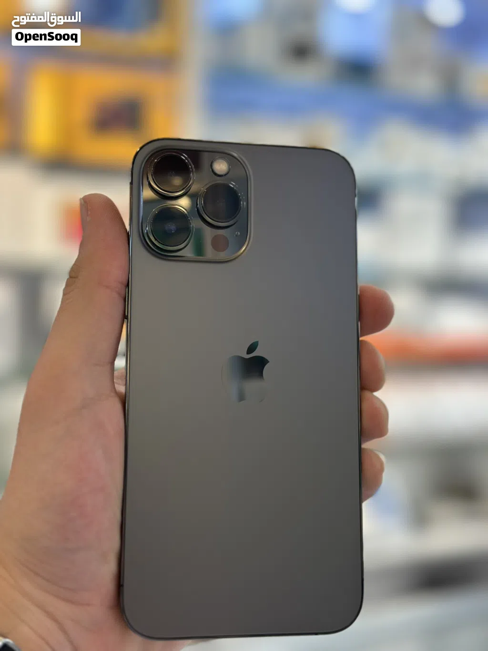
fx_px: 902
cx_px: 244
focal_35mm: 48
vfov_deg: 39.7
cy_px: 326
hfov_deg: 30.3
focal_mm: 6.86
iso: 80
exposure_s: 1/282
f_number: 1.78
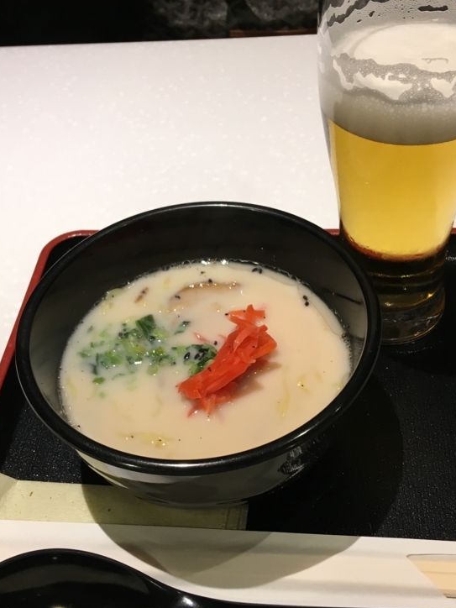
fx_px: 720
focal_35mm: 41
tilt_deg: -49.1
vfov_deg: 45.7
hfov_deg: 35.1
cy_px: 343
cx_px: 243
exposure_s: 1/33
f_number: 2.2
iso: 64
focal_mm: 4.15
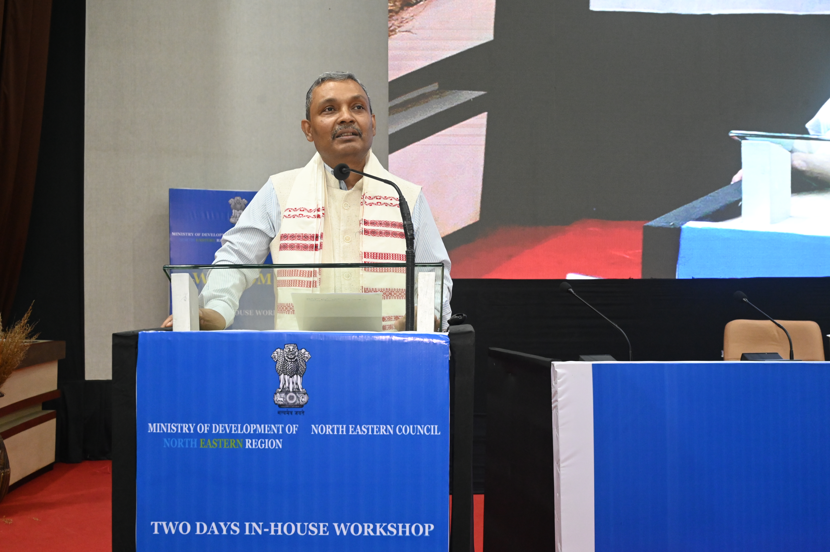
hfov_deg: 45.5
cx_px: 415
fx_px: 991
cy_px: 276
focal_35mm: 43
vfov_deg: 31.1
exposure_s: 1/125
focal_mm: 43
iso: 6400
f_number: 6.3
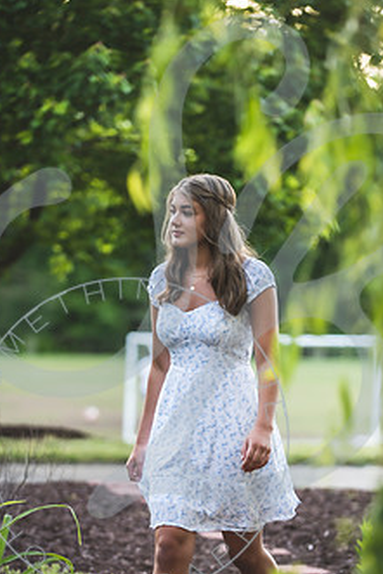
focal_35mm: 163
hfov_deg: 8.4
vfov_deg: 12.6
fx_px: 2598
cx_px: 206
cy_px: 307
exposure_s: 1/250
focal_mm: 120
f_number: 2.8
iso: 320
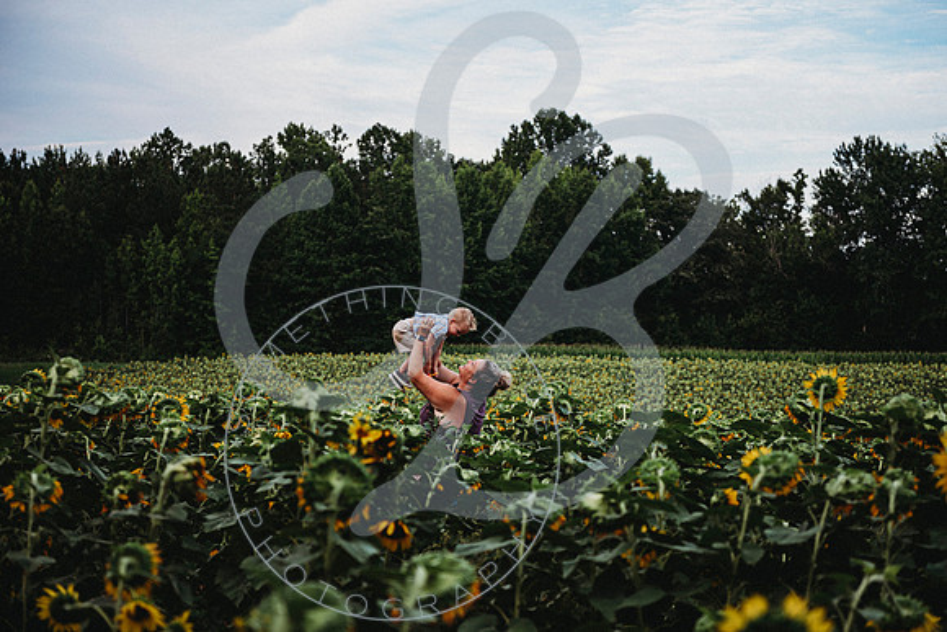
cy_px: 316
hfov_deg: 27.6
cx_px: 486
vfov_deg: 18.6
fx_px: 1929
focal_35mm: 73
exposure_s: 1/500
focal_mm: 70
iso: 100
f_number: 2.8
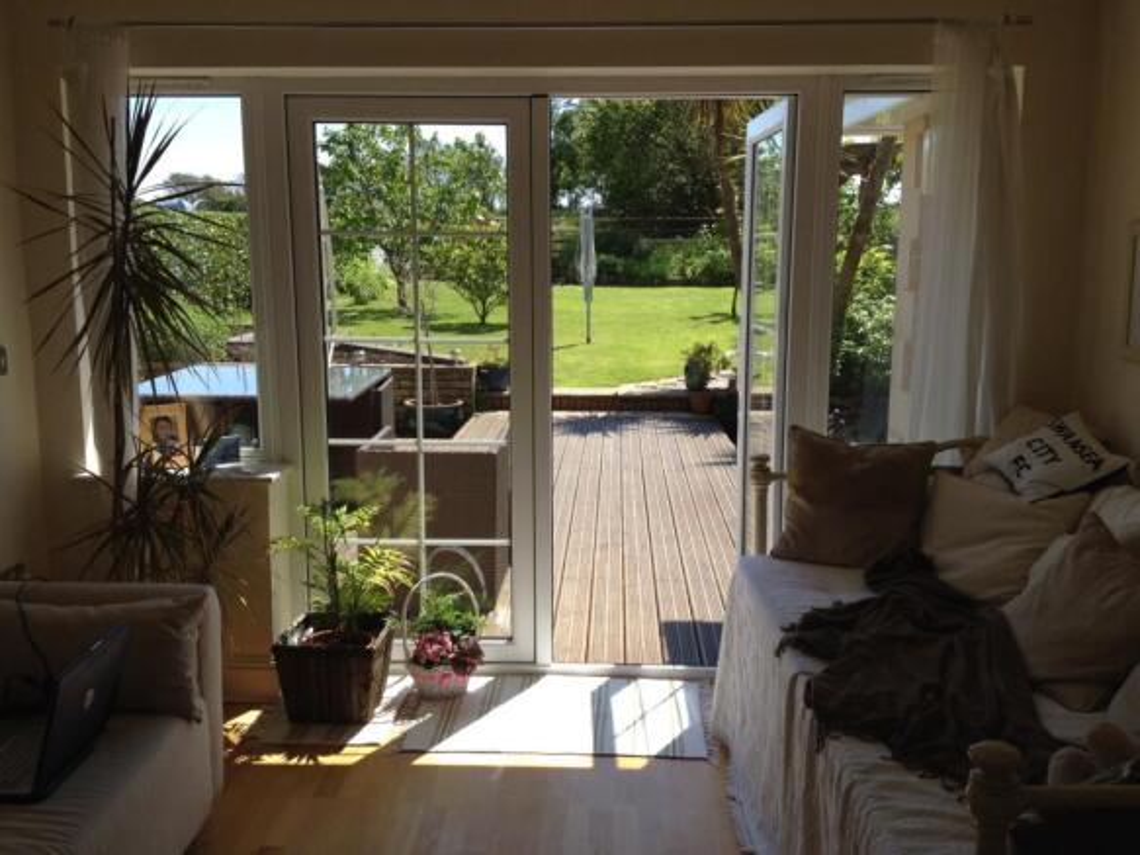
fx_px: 1152
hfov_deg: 52.6
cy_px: 428
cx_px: 570
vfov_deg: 40.7
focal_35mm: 35
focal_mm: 4.28
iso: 50
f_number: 2.4
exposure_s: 1/736
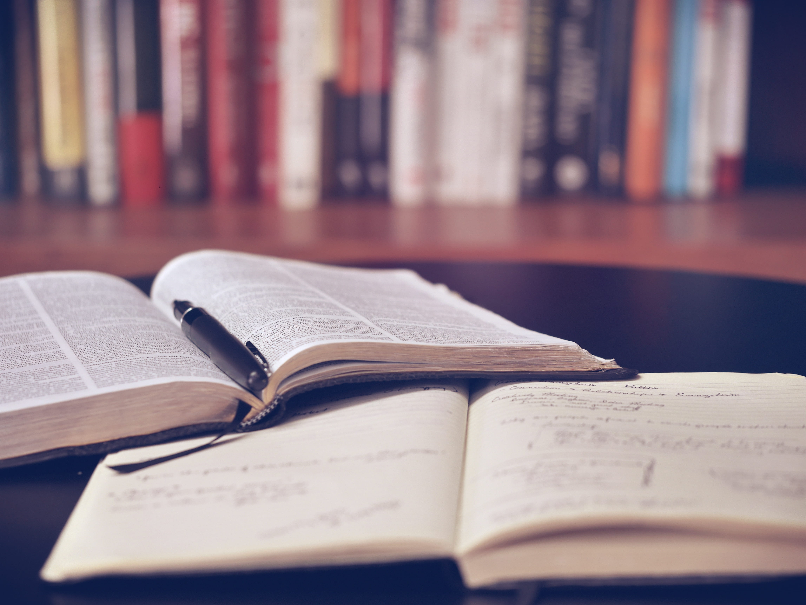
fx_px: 2795
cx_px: 403
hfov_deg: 16.4
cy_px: 302
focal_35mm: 120
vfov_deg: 12.4
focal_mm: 60
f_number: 2.8
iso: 125
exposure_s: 1/80
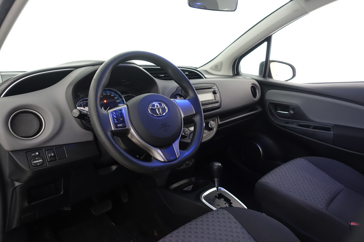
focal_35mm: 24
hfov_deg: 73.7
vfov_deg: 53.1
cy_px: 121
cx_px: 182
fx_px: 243
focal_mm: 8.8
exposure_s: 1/30
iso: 1000
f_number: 2.5
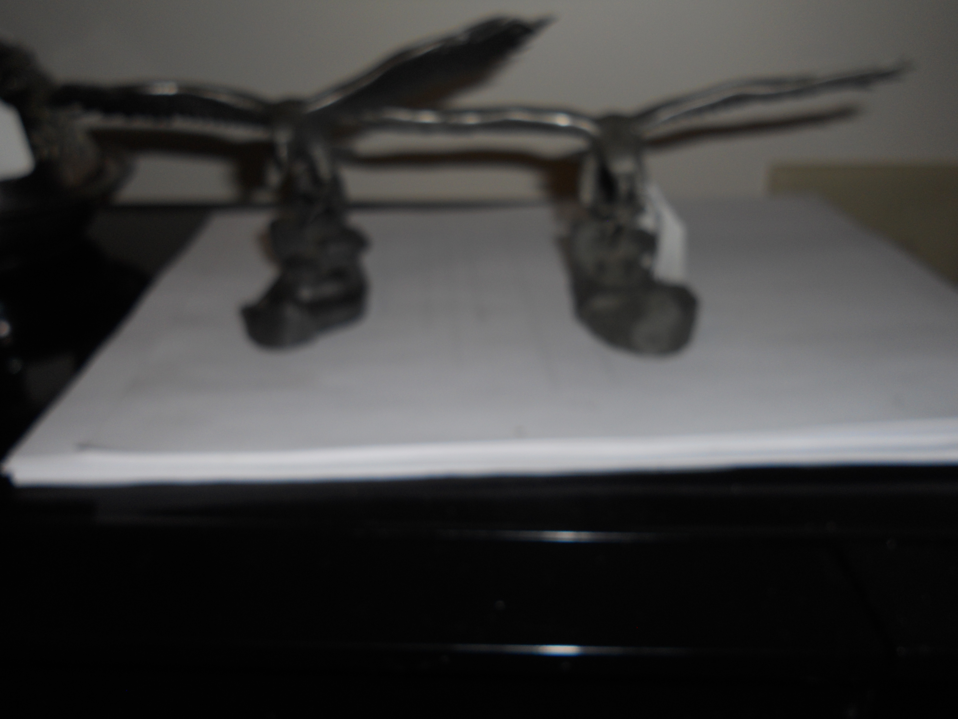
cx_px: 479
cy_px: 360
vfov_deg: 44.2
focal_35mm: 32
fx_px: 886
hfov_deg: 56.8
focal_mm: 5.8
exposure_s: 1/25
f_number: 8.8
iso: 80
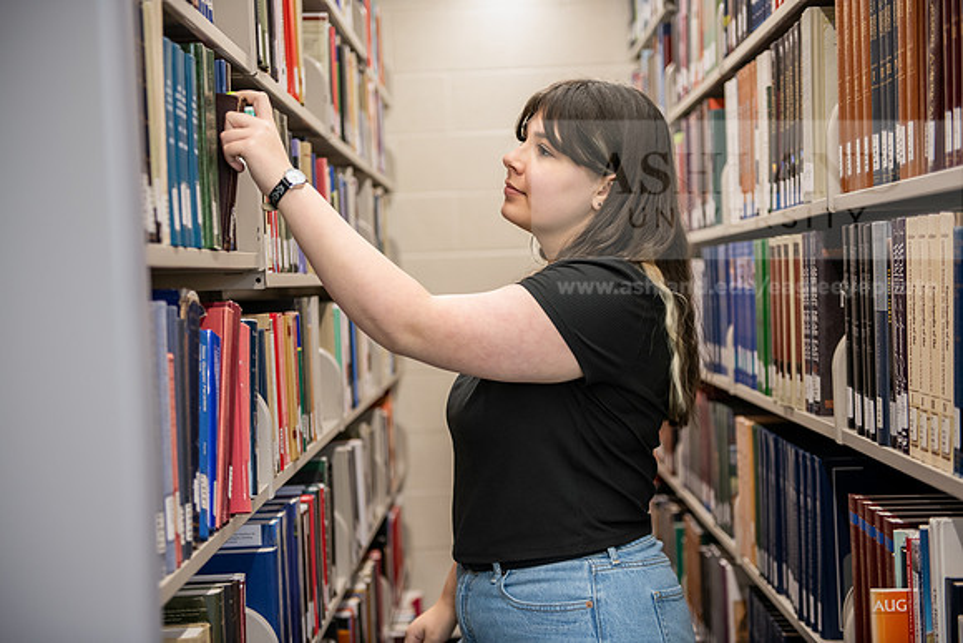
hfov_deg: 36.2
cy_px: 322
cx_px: 482
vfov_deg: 24.6
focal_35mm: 55
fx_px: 1472
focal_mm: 55
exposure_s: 1/200
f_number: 2.8
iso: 1000
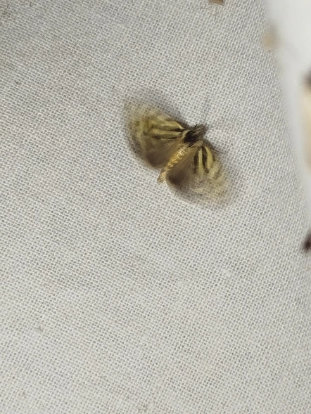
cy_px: 190
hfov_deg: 19.6
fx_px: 898
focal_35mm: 75
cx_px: 146
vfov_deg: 26.0
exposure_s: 1/50
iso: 80
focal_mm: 5.31
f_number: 1.7
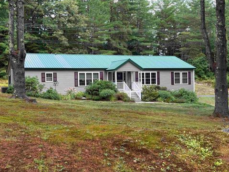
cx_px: 112
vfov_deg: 29.1
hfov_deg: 38.2
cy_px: 83
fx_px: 331
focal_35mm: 50
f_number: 1.78
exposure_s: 1/381
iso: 64
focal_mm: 6.76
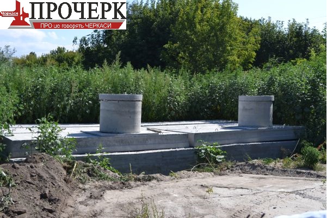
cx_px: 164
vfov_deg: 28.0
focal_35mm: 48
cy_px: 109
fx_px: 436
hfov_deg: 41.1
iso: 100
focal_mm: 32
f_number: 7.1
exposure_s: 1/200
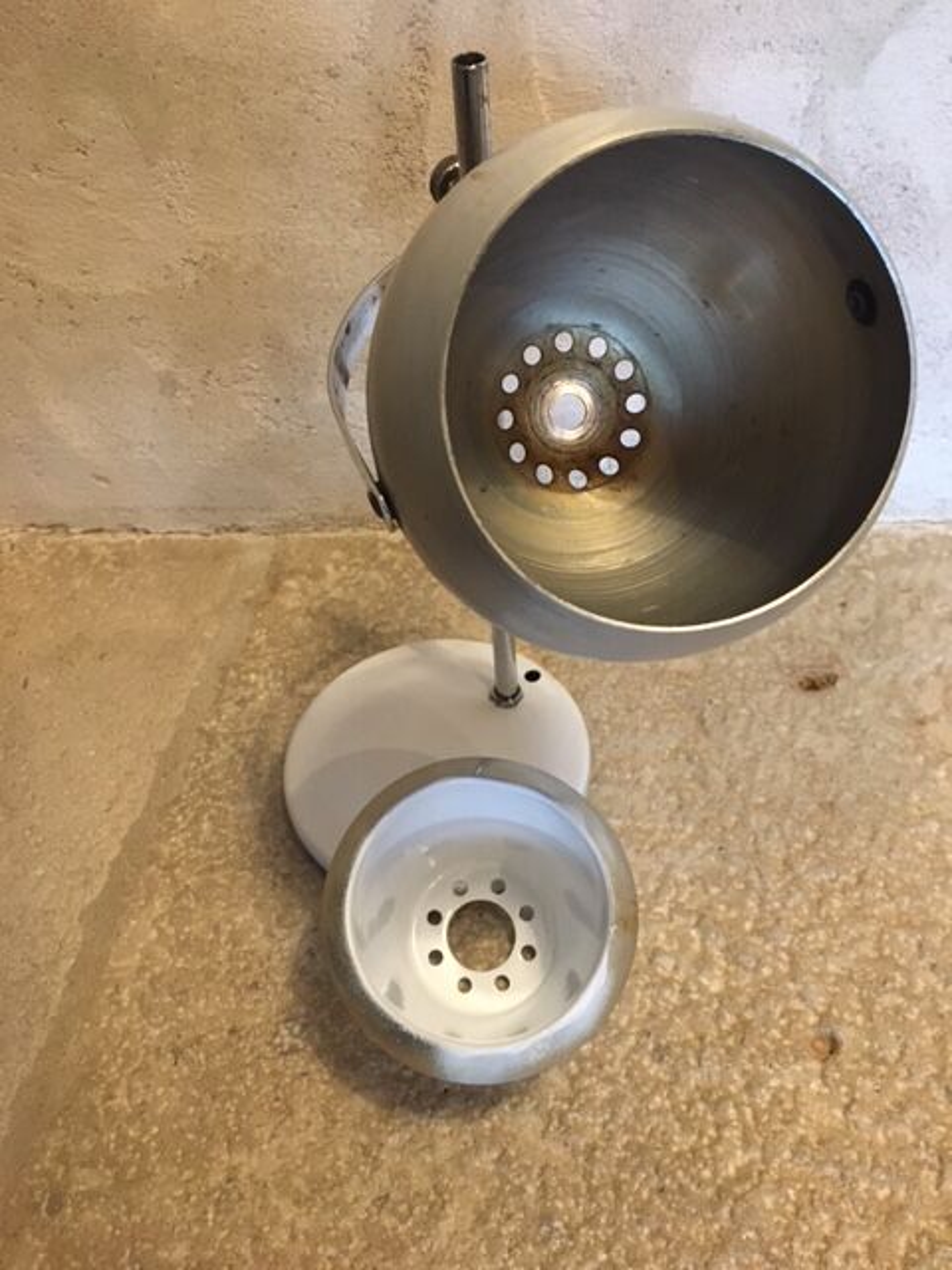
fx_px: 1063
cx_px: 476
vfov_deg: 61.7
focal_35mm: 29
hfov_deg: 48.2
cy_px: 635
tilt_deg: -45.1
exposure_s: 1/25
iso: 250
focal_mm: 4.15
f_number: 2.2
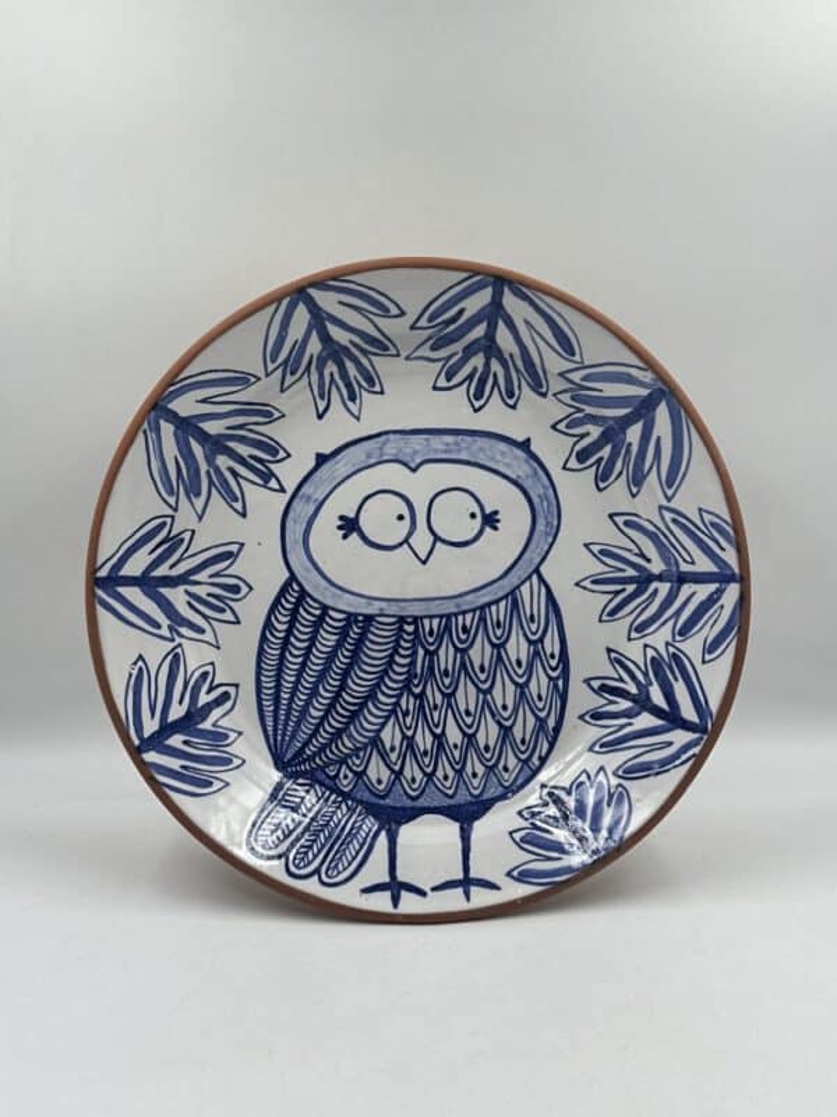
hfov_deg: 30.3
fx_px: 1547
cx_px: 418
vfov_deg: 39.7
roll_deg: -0.2
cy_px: 558
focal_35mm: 48
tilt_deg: -14.1
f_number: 1.78
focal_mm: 6.86
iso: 64
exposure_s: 1/503
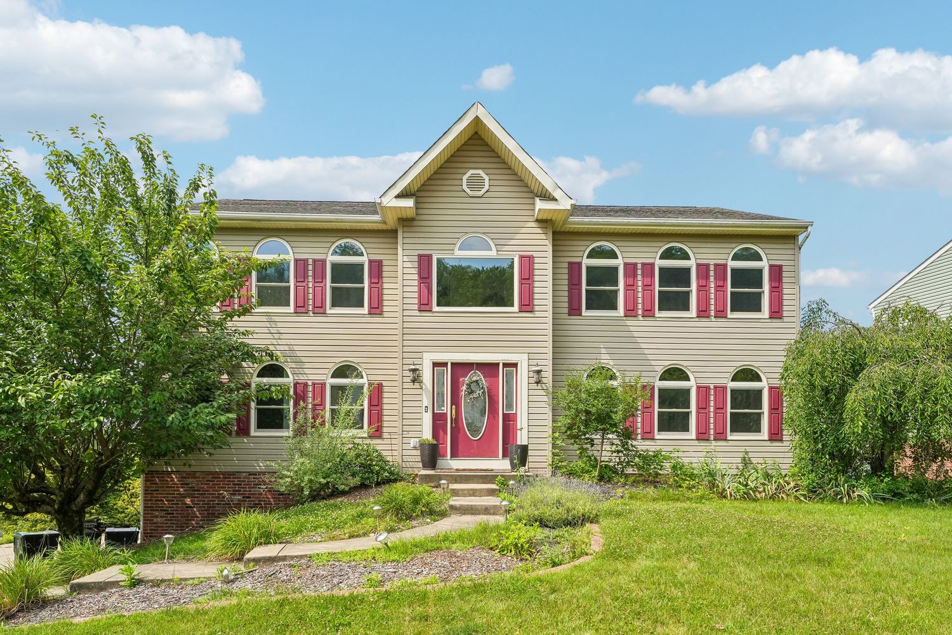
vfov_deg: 62.2
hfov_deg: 84.3
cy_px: 318
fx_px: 526
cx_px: 476
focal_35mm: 20
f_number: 8
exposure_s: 1/1000
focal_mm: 19.9
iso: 400
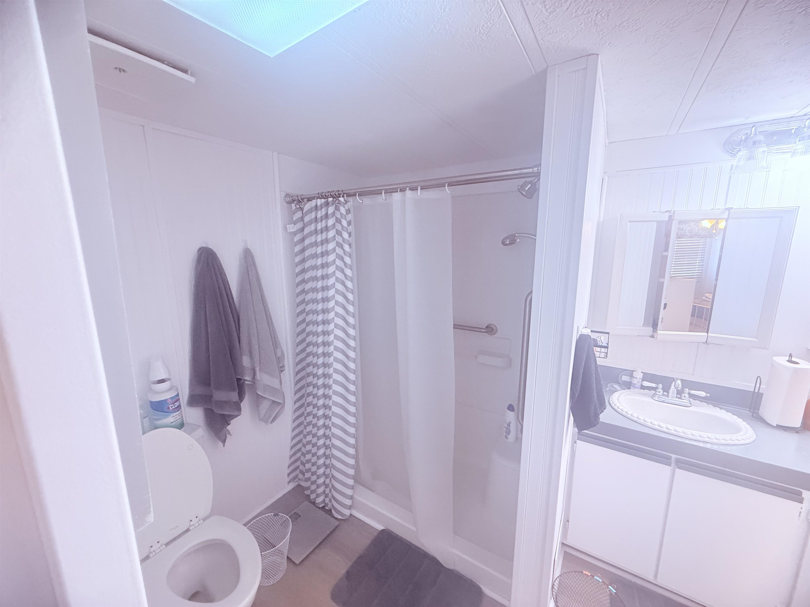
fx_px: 328
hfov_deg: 102.1
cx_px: 405
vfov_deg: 85.7
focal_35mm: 14
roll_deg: -0.1
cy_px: 304
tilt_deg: -9.4
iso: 400
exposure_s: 1/60
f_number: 2.2
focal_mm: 2.22
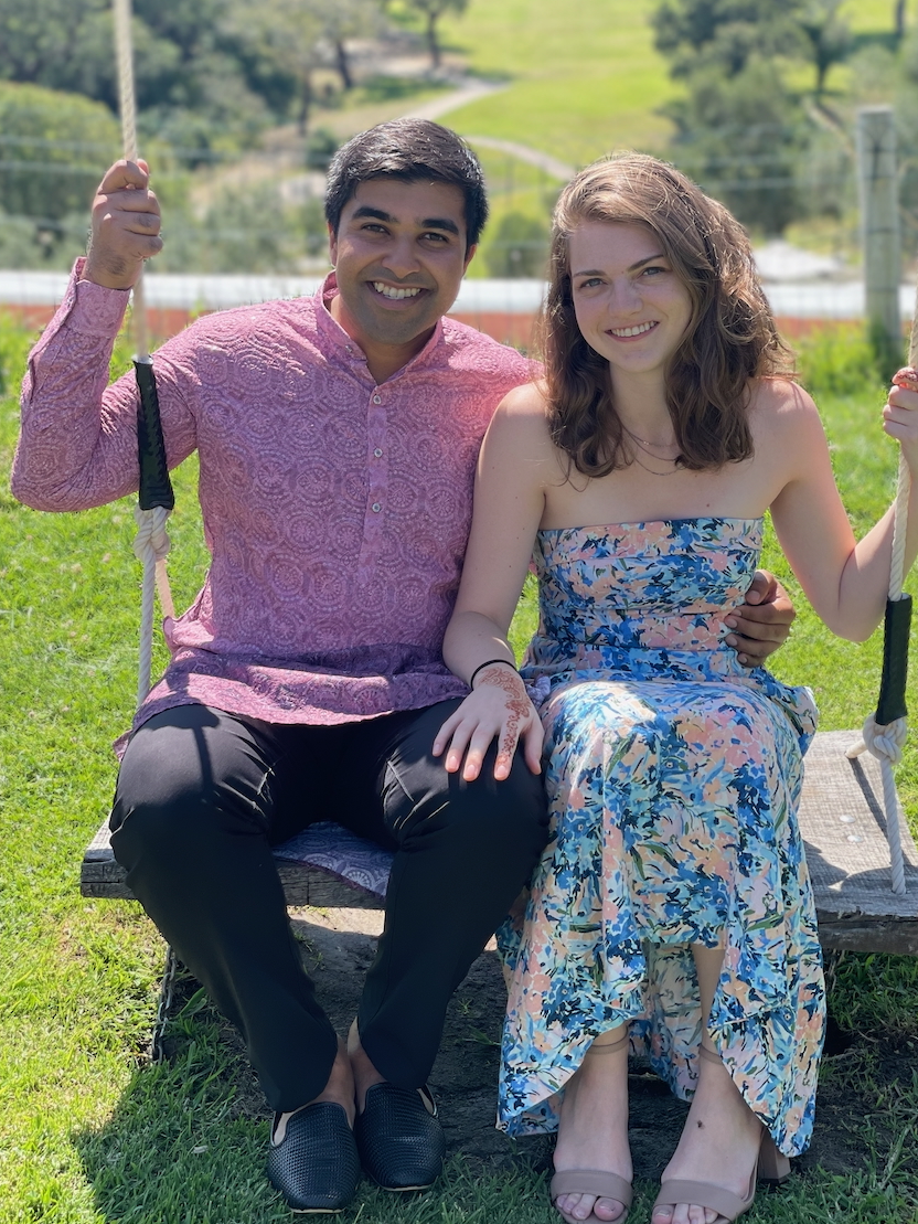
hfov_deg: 24.4
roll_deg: -0.1
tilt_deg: -19.8
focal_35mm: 60
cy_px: 549
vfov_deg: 32.2
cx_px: 502
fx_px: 2121
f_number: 2
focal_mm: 6
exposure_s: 1/500
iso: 32
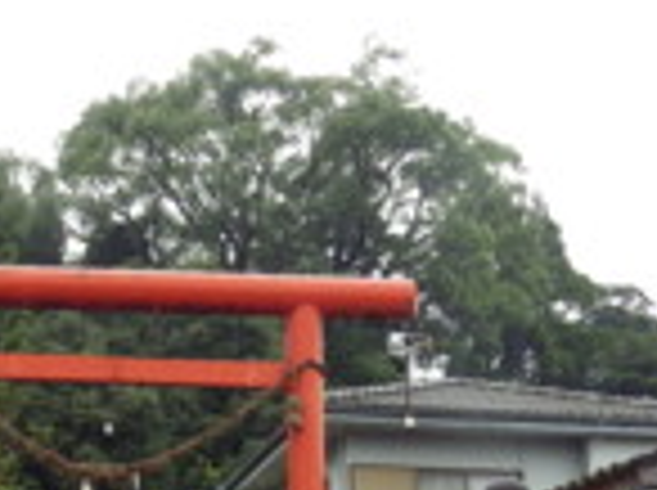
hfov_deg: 28.0
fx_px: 1288
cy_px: 598
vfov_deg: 20.1
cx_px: 135
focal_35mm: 68
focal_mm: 4
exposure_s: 1/200
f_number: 3.1
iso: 100
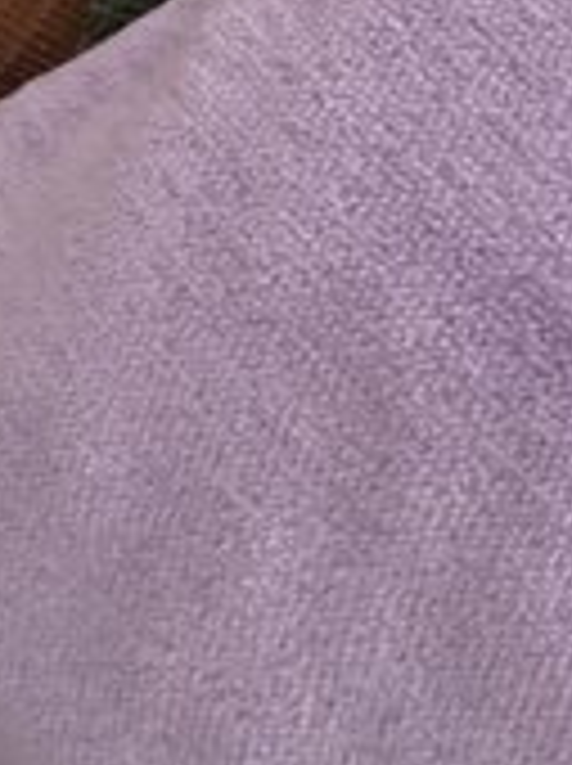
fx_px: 2916
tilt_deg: -70.4
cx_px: 815
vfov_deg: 14.9
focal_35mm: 132
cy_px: 230
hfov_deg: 10.9
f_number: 1.8
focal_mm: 3.99
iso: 25
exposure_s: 1/50
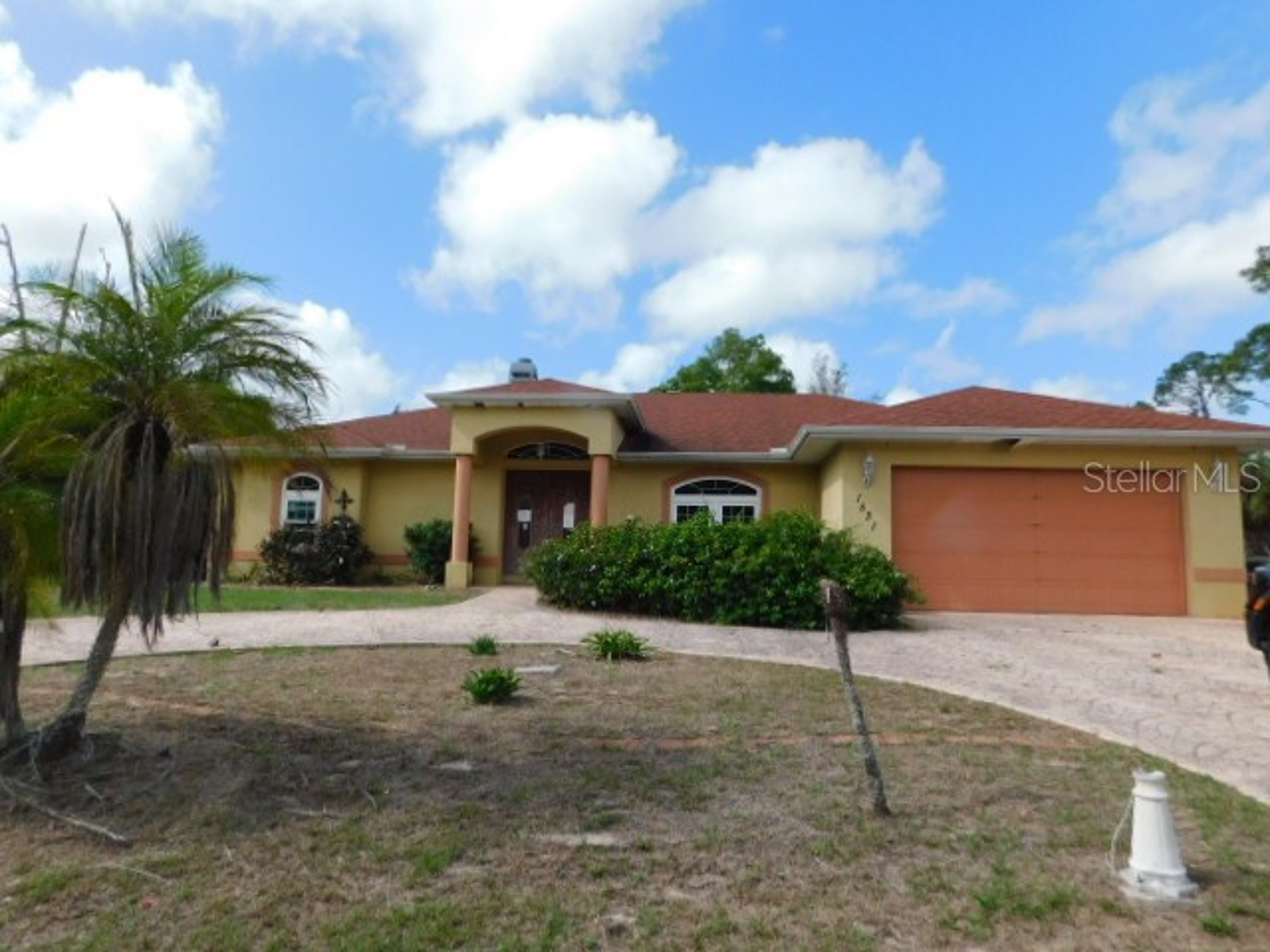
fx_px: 844
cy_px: 476
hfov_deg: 73.9
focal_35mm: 23
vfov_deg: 58.9
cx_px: 635
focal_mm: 4
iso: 125
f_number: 3
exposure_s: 1/1500
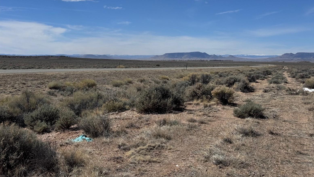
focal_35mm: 54
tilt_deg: -2.0
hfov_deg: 38.5
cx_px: 162
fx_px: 450
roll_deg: -1.0
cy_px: 67
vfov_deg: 22.2
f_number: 1.78
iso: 64
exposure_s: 1/9009
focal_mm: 6.76
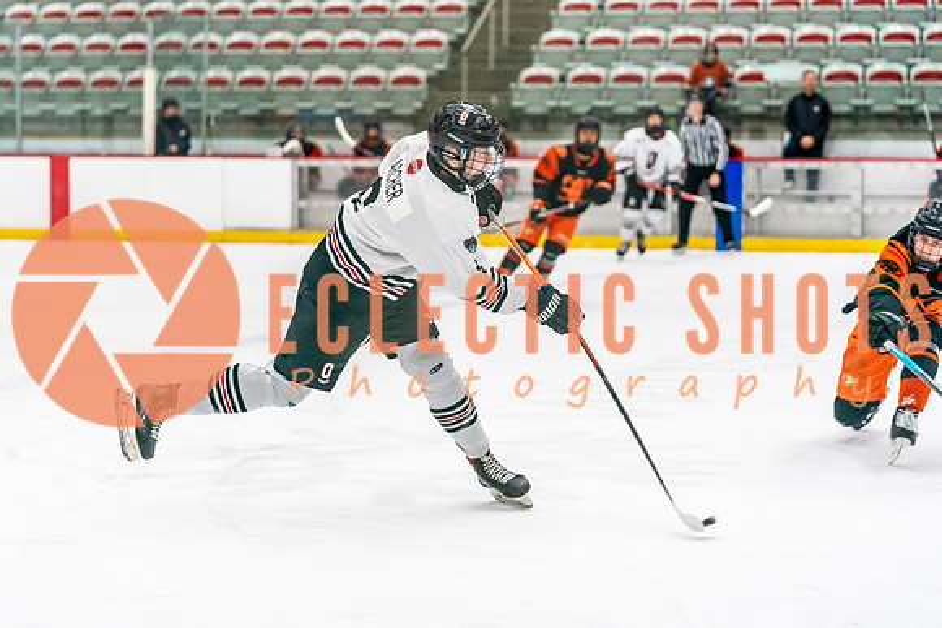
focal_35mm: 98
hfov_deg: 20.9
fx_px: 2554
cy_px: 314
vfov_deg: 14.0
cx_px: 414
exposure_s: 1/1250
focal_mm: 87
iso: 3200
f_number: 2.8
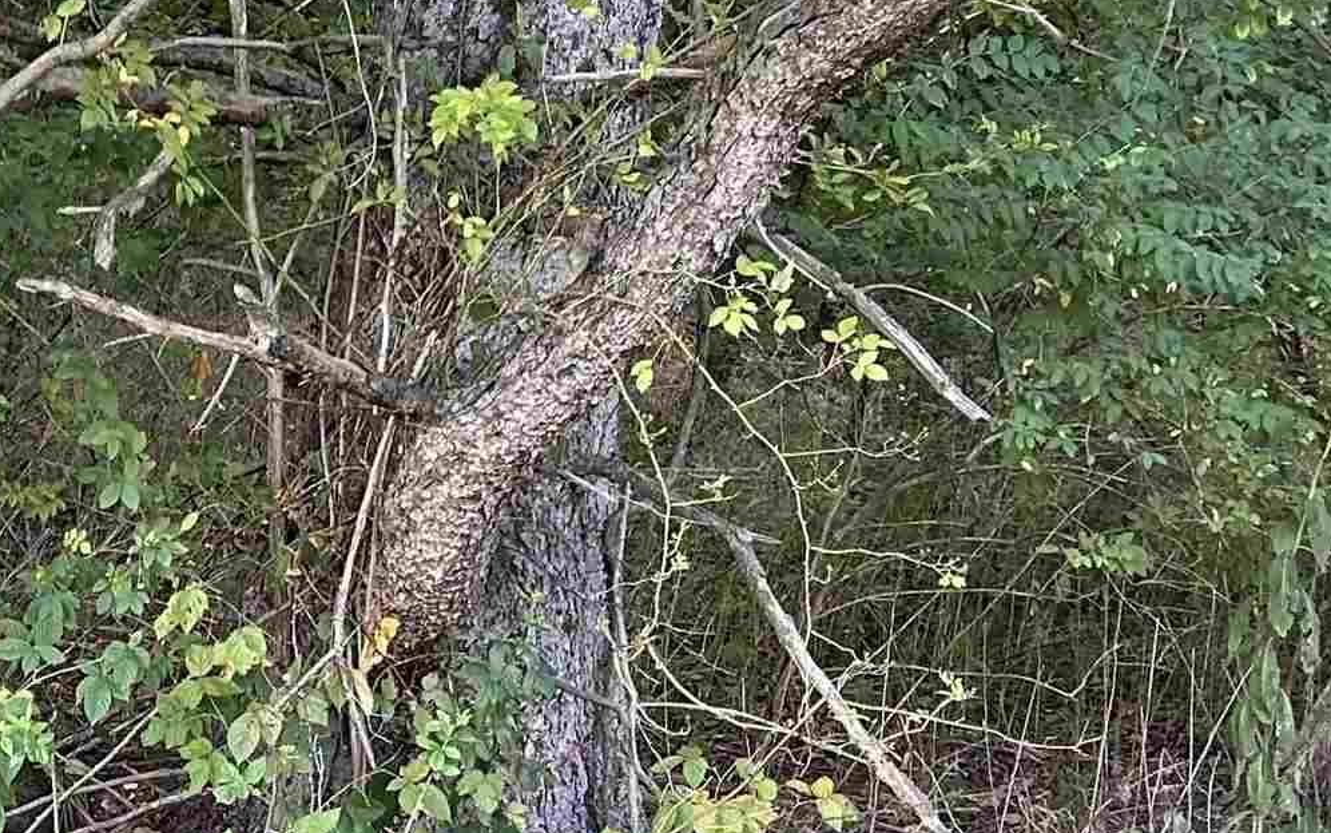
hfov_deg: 23.4
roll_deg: -3.1
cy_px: 507
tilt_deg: +2.6
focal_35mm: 85
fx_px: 3084
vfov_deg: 15.4
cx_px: 9
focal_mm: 5.7
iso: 125
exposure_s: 1/97
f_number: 1.5
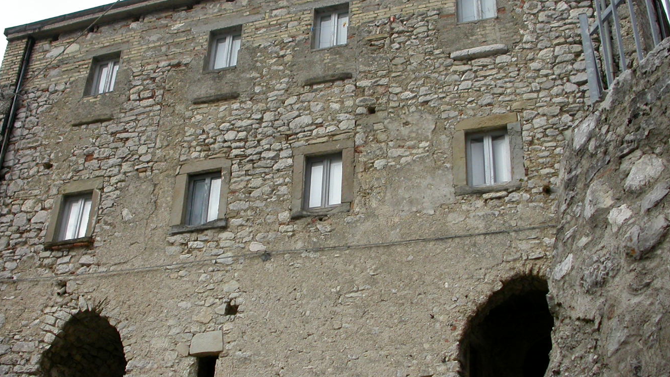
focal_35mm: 50
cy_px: 193
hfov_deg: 41.3
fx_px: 888
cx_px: 305
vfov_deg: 23.9
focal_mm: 7.85
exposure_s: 1/279
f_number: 6
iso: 100
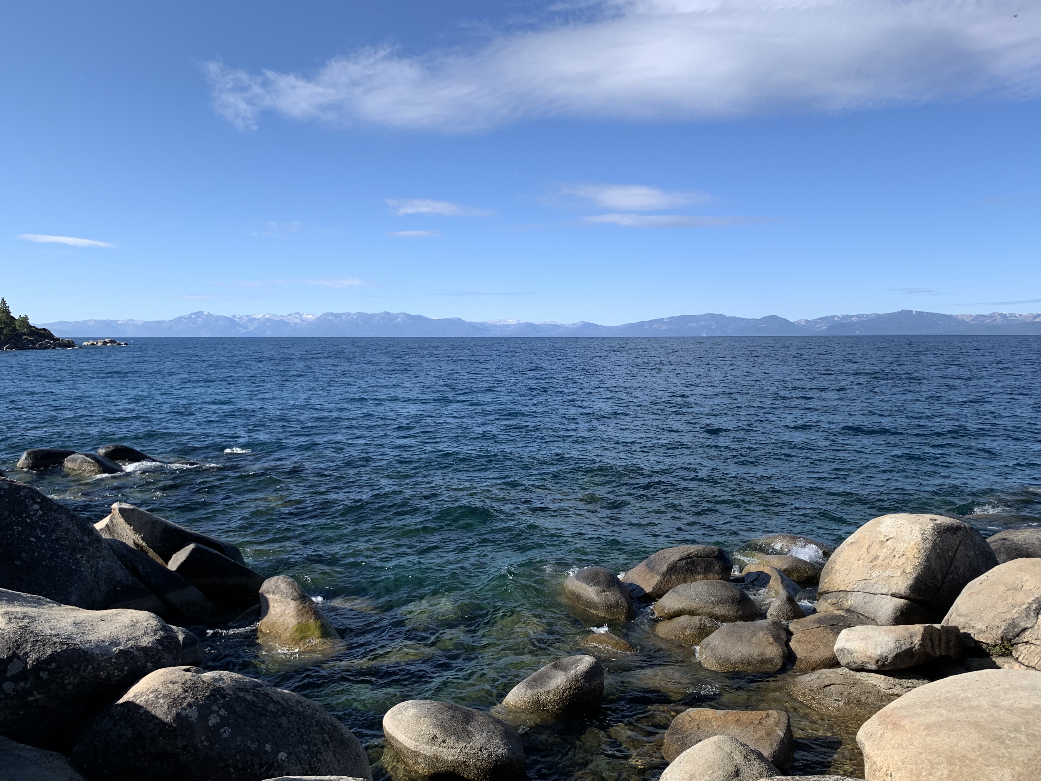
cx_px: 558
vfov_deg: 49.7
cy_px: 413
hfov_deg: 63.4
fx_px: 842
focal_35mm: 28
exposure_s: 1/2075
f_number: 1.8
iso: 25
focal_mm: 4.25
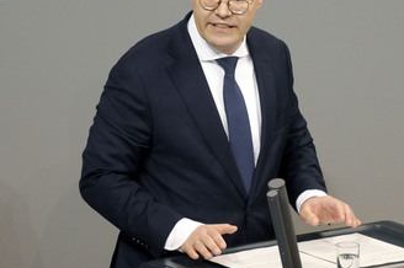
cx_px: 238
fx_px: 6166
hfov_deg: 3.8
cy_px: 95
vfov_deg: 2.5
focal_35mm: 550
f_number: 5.6
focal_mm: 400
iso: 12800
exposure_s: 1/400
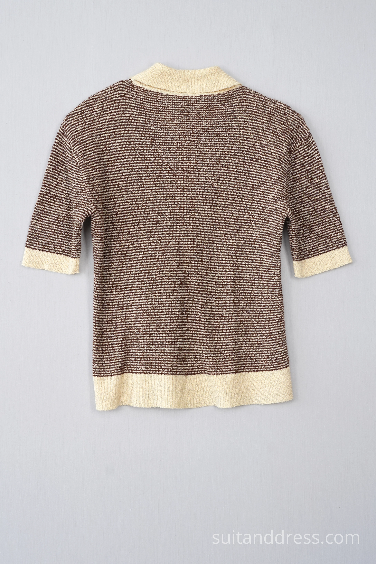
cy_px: 282
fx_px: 775
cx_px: 188
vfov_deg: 40.0
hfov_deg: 27.3
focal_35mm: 50
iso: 400
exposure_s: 1/40
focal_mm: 33
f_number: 9
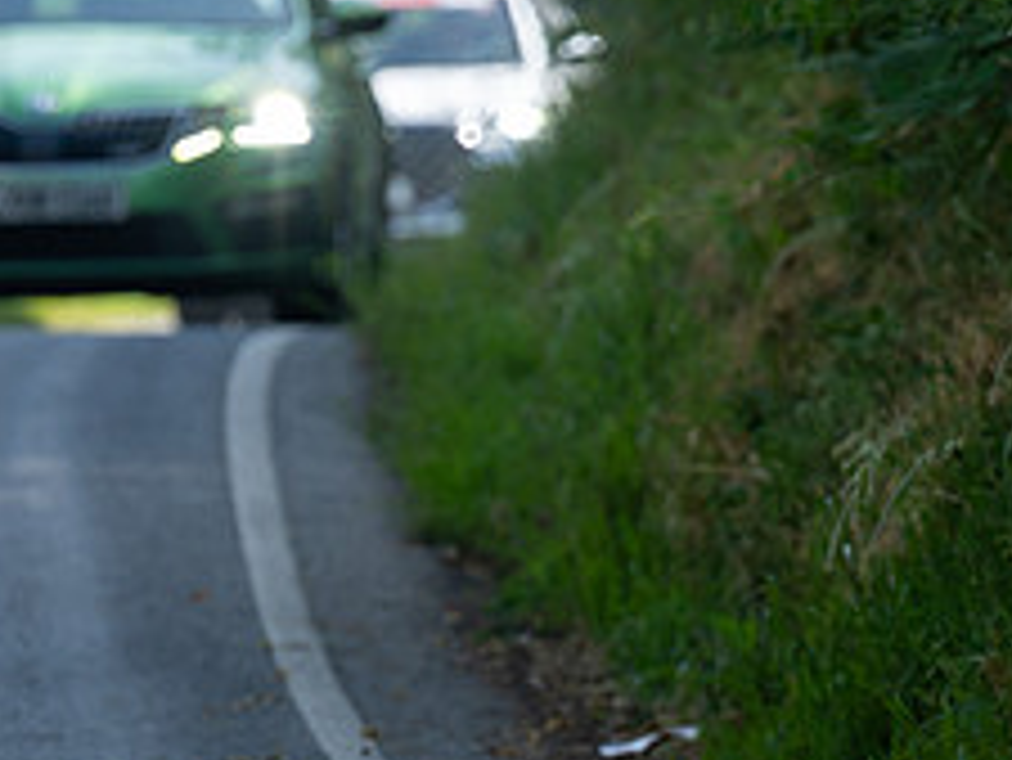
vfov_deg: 2.1
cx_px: -194
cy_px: 627
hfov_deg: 2.7
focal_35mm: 724
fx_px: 21177
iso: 250
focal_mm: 156
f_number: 3.5
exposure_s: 1/800
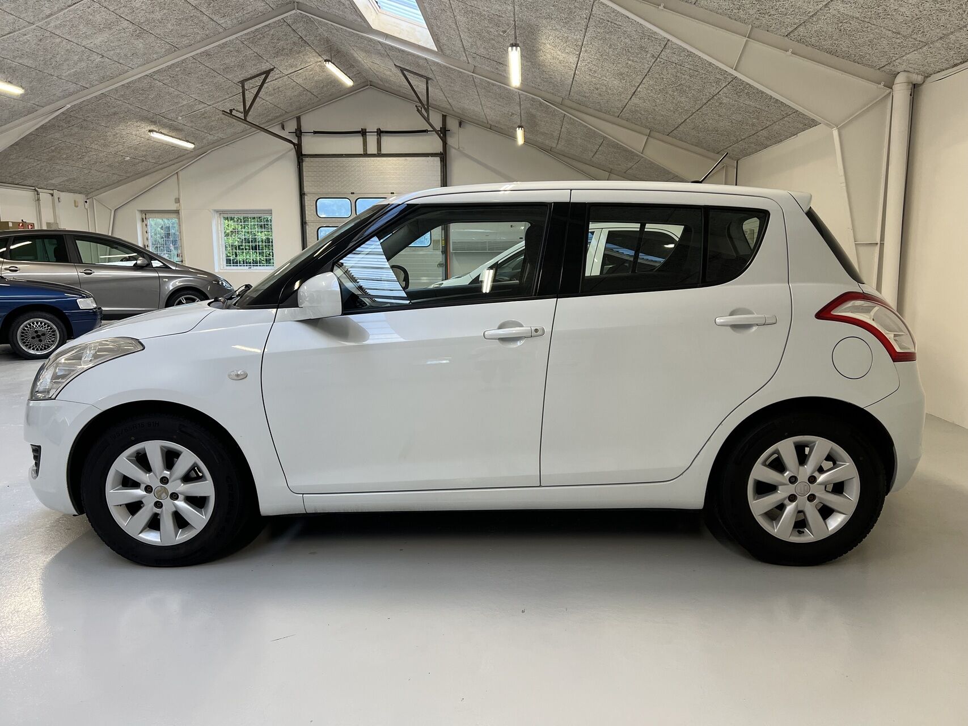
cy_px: 363
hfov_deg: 67.3
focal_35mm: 26
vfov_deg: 53.1
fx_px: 727
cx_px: 484
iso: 100
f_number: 1.5
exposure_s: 1/100
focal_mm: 5.7
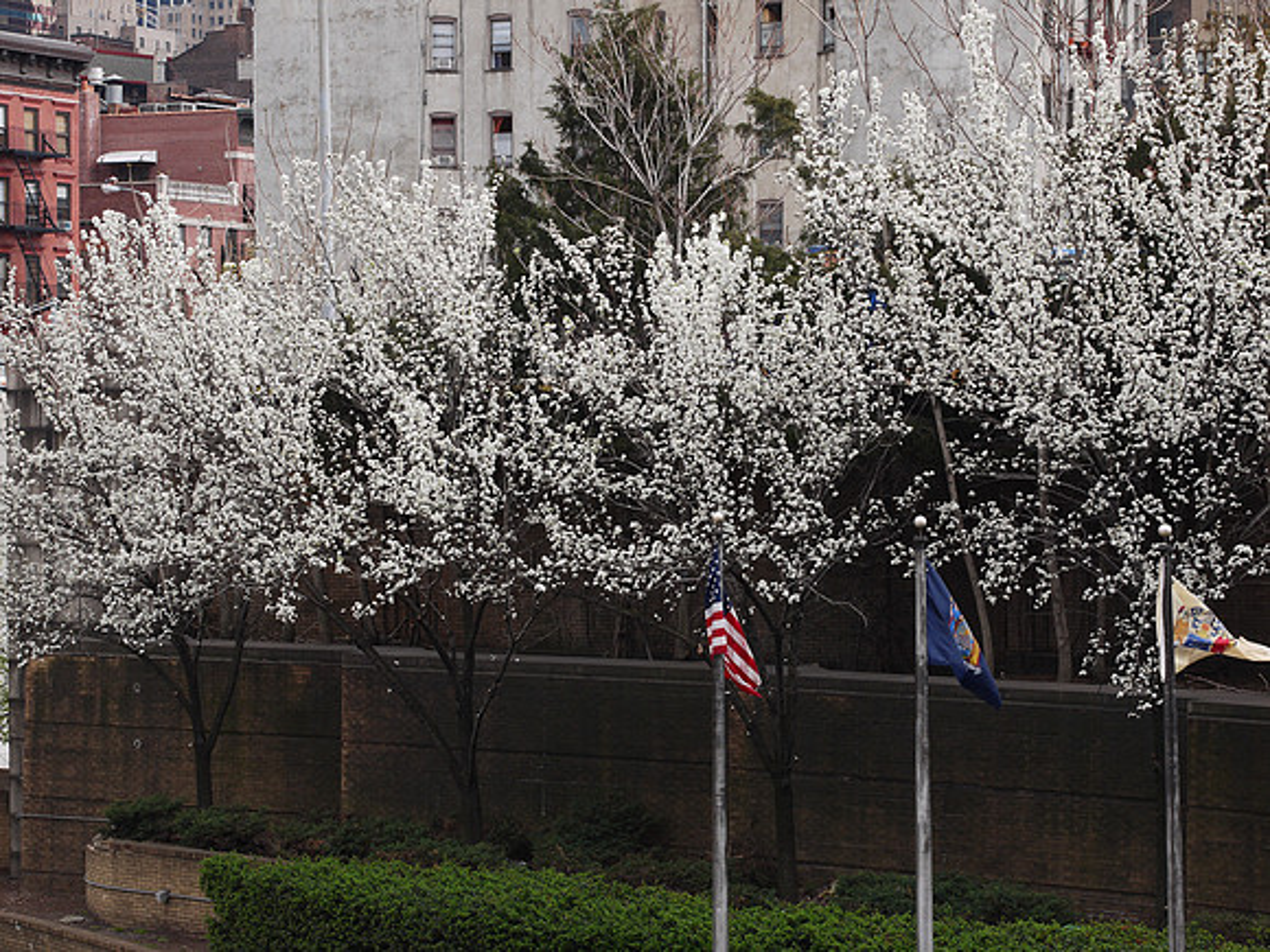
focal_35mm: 90
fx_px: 3302
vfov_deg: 16.4
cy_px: 476
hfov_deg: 21.8
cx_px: 635
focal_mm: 45
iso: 100
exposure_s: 1/250
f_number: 5.6
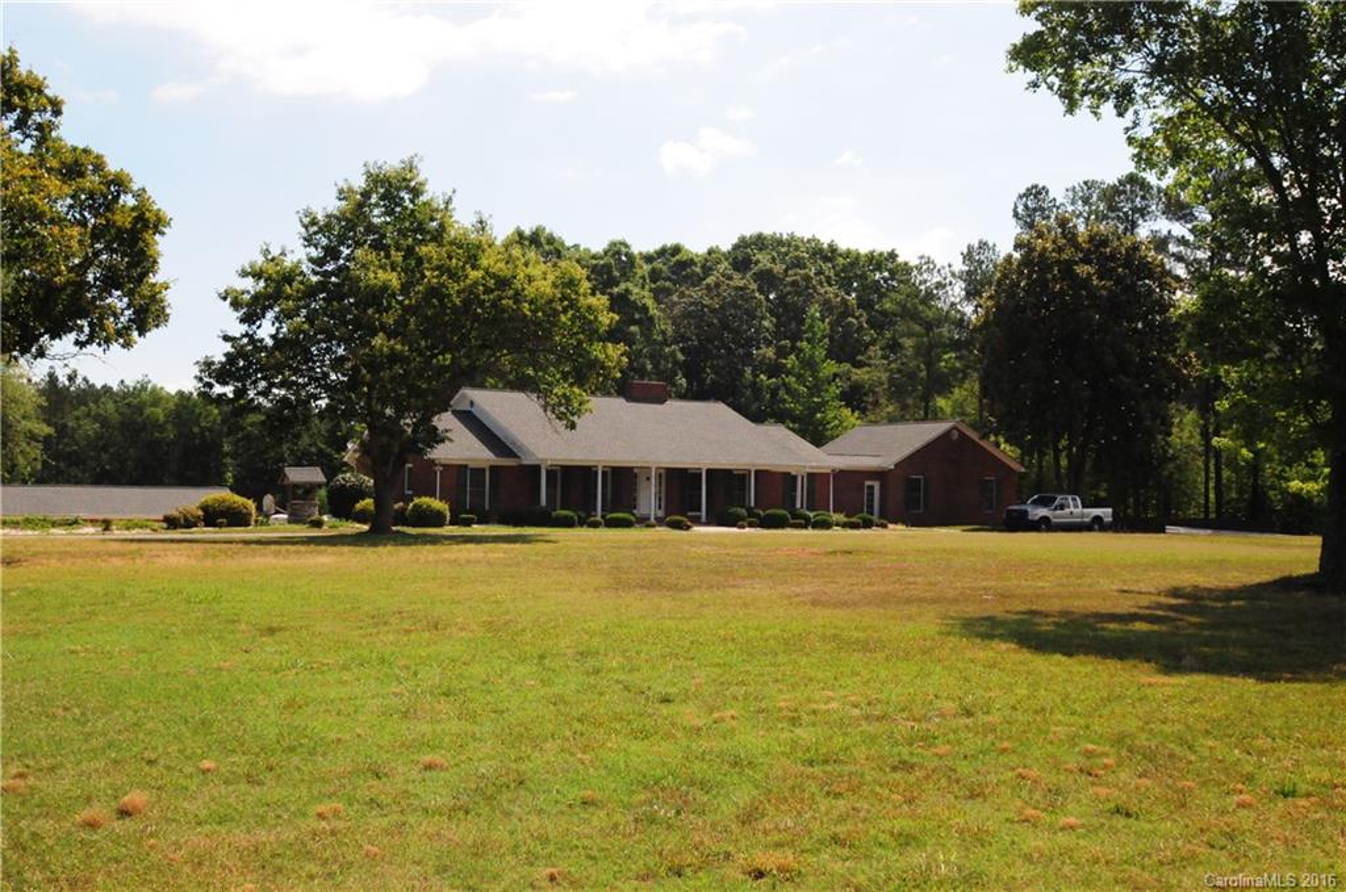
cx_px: 673
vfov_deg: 36.7
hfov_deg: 53.2
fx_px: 1344
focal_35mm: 36
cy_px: 446
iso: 2000
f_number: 9
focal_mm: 24
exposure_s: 1/3200
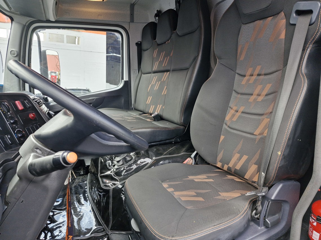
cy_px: 120
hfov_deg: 73.9
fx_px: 213
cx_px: 160
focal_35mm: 23
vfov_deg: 58.9
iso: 80
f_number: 1.8
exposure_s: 1/180
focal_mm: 5.54
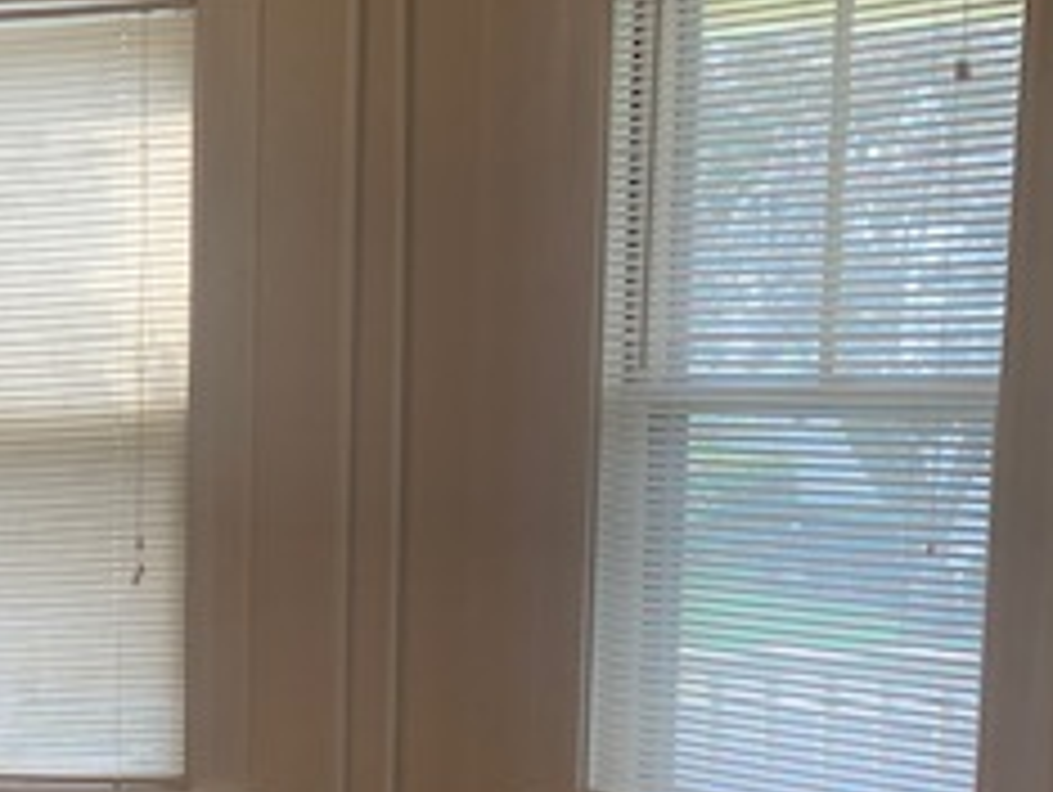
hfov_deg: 24.6
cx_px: -225
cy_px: 702
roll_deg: +0.2
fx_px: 2162
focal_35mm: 71
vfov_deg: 20.4
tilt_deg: -11.2
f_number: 1.8
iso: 64
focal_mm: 4.25
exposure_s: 1/60
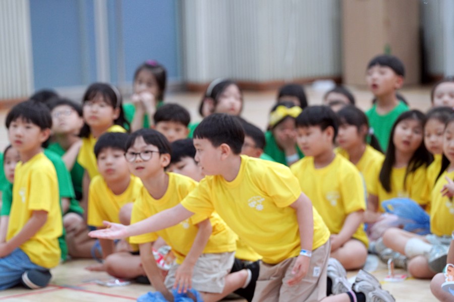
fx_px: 2446
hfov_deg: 10.6
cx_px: 227
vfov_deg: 7.1
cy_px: 151
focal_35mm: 194
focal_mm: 194
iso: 2000
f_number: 4
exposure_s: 1/200
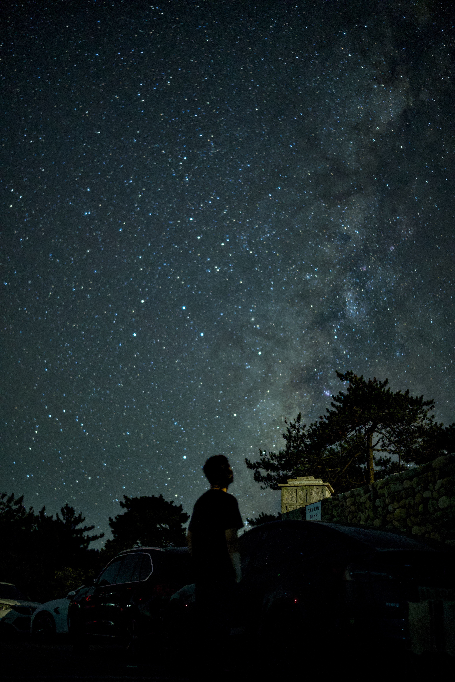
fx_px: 768
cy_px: 341
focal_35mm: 40
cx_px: 228
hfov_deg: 33.0
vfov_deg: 47.9
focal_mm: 27
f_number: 1.2
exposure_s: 8
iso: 2000
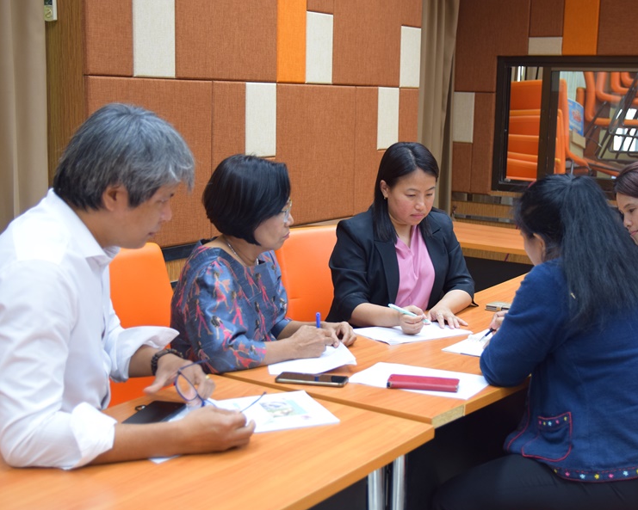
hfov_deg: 37.6
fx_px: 936
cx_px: 359
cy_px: 257
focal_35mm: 50
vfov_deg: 30.5
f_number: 2.8
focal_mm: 29
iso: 800
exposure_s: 1/125
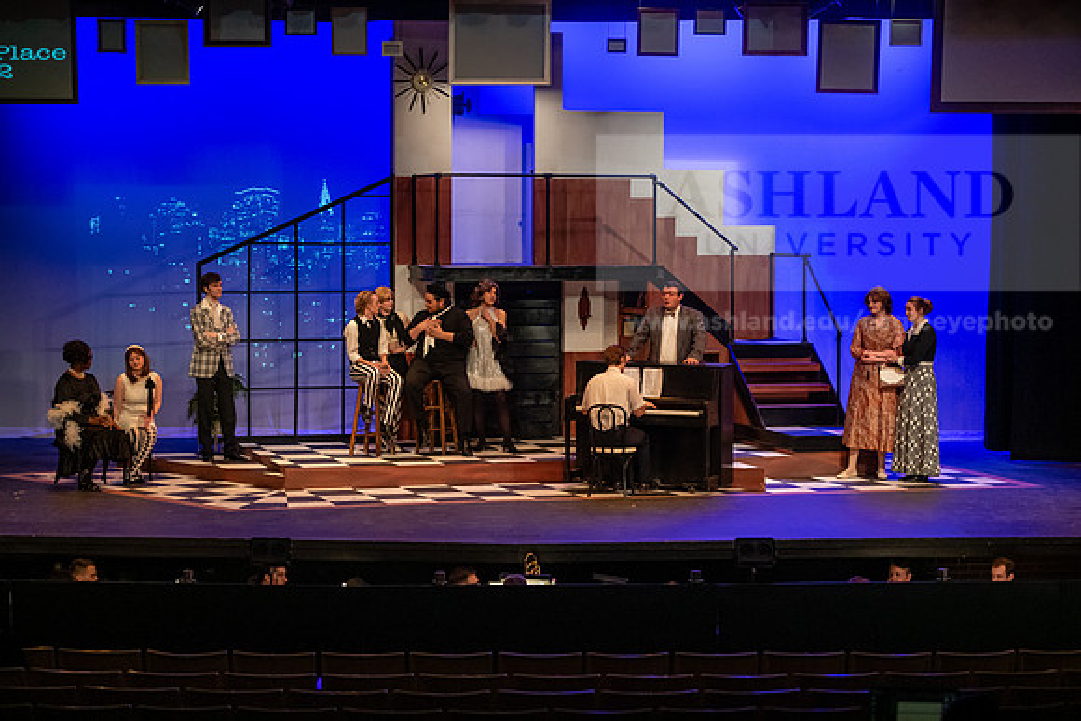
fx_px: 2553
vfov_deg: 16.1
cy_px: 360
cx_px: 540
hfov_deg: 23.9
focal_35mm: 85
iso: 3200
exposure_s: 1/200
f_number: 3.2
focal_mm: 85
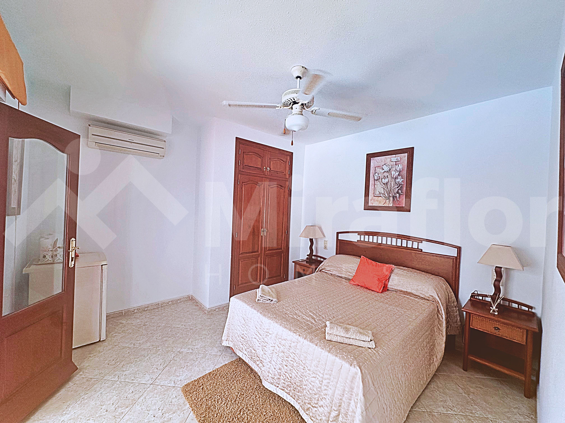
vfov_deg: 85.7
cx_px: 282
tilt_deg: -0.3
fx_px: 229
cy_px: 212
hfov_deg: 102.1
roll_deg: -2.2
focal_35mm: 14
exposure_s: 1/99
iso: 125
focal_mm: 2.22
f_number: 2.2
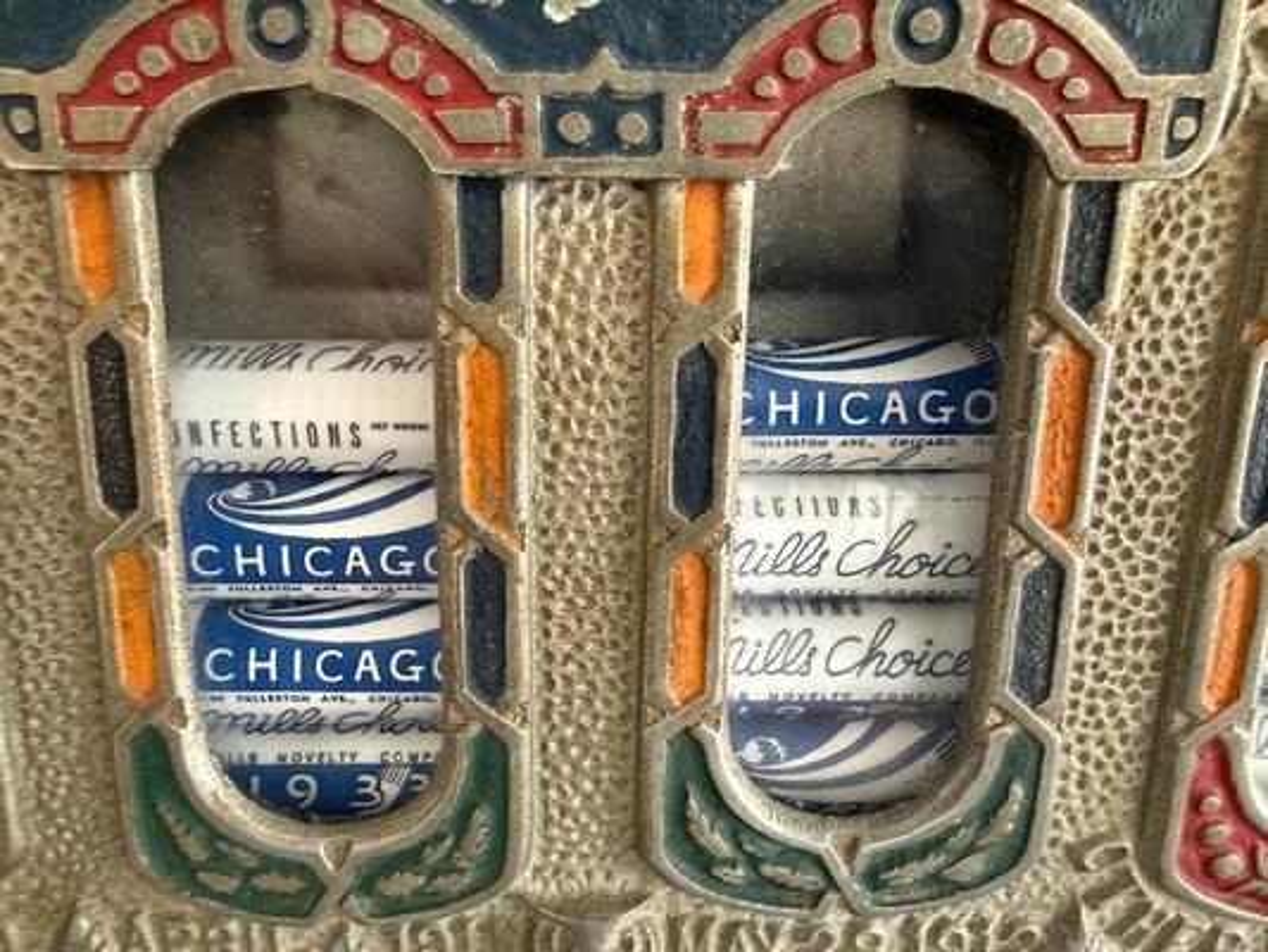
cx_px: 634
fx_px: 879
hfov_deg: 71.6
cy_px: 476
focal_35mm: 24
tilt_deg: -15.1
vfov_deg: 56.8
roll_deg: -0.9
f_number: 2.2
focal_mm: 2.22
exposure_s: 1/60
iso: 800
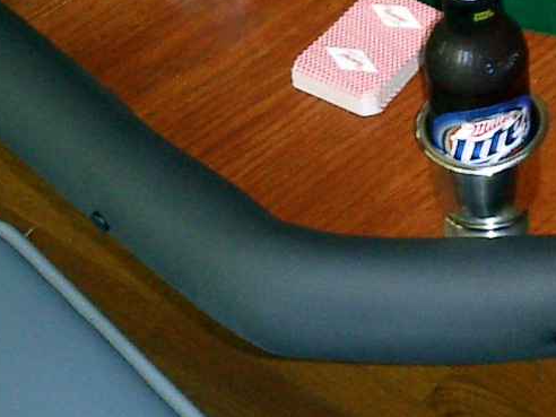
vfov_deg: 11.9
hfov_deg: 16.0
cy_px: -259
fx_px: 1879
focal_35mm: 117
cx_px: 724
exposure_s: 1/30
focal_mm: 7.5
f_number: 3.2
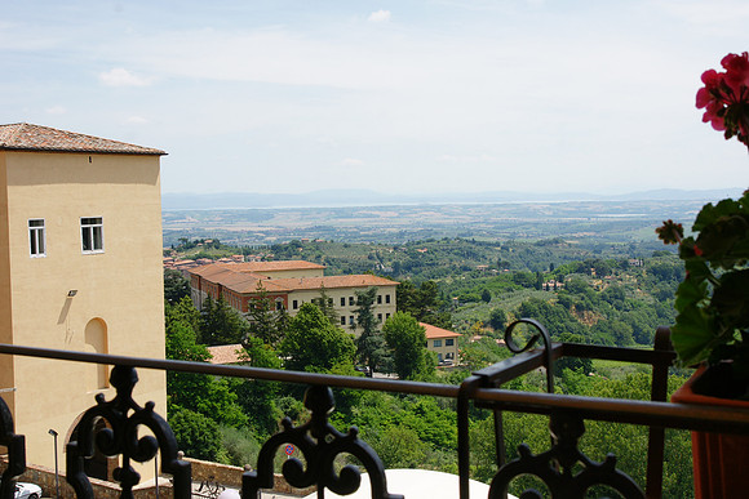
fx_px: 874
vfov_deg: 31.9
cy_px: 250
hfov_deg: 46.4
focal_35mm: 42
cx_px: 374
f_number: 11
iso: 200
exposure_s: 1/250
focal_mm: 28
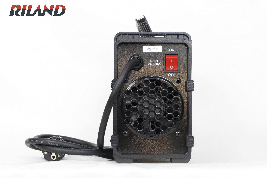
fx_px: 556
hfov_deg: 27.0
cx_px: 134
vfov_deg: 18.2
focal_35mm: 75
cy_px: 89
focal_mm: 50
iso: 1000
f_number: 5.6
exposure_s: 1/50
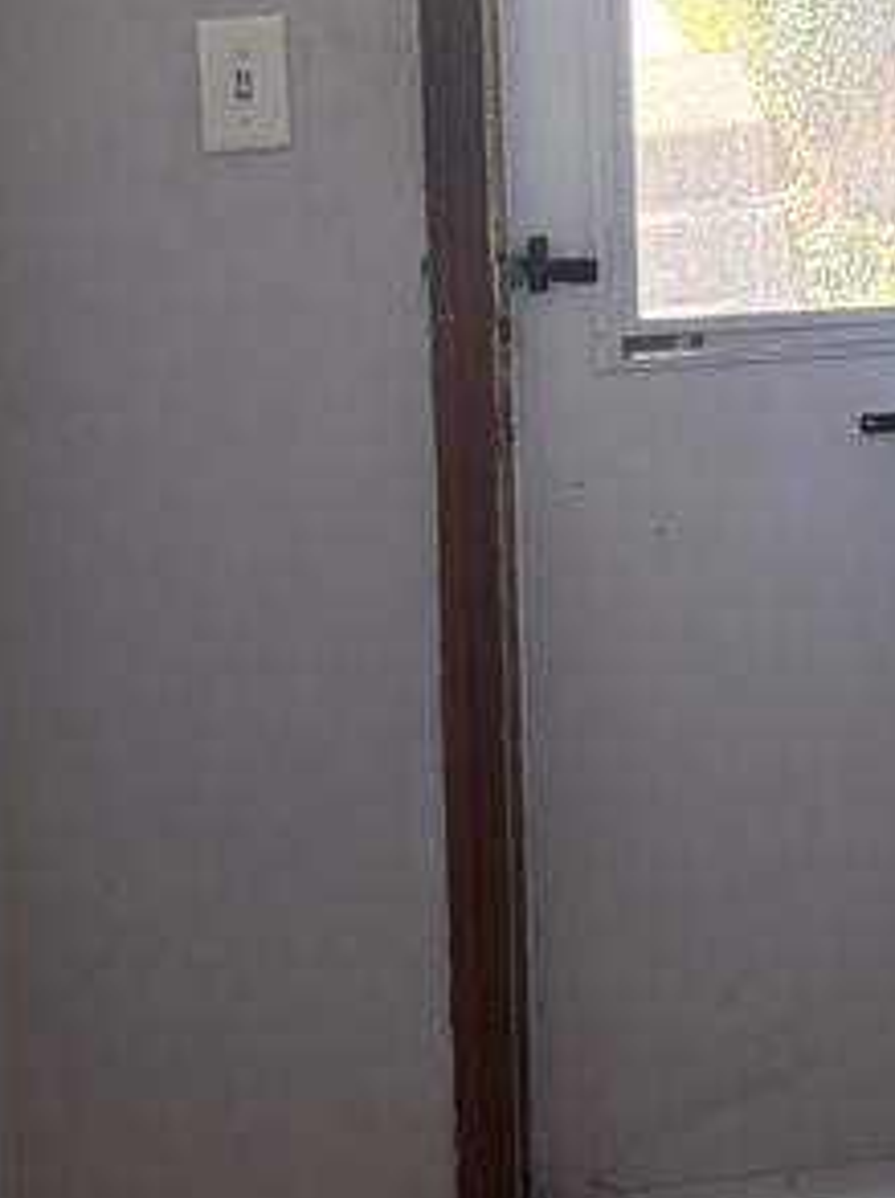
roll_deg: +0.9
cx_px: 944
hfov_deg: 17.1
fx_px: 2902
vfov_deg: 22.2
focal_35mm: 84
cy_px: -78
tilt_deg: -5.7
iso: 200
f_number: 1.78
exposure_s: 1/95
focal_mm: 6.76
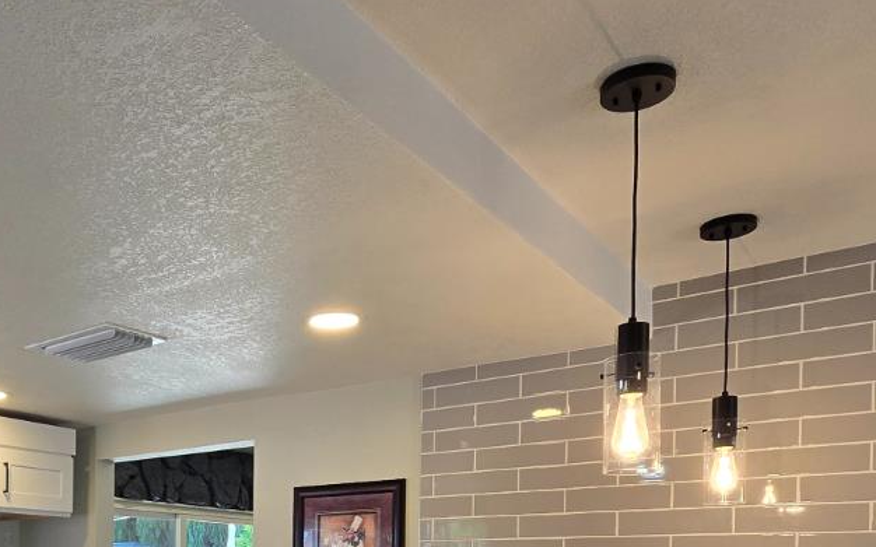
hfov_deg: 54.4
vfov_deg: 33.6
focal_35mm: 33
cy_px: 595
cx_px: 181
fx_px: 788
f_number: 2.2
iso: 80
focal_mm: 2.2
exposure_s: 1/120
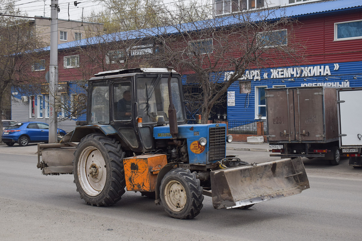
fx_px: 573
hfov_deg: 35.1
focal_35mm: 57
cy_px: 120
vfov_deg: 23.8
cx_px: 181
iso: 400
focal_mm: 38
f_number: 6.3
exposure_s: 1/1000
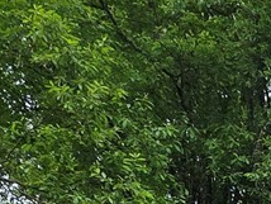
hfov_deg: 16.2
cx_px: 524
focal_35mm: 97
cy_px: 594
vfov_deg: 10.8
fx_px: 760
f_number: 2.2
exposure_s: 1/1318
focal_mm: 2.2
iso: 50
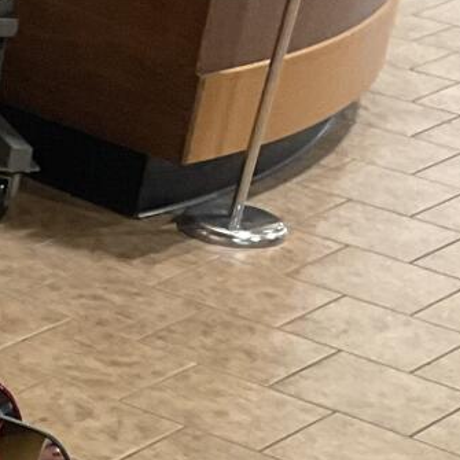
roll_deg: -1.7
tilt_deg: -34.0
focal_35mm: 153
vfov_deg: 10.8
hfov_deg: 10.1
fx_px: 2300
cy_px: 769
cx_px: -607
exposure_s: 1/60
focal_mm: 3
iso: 125
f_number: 1.8
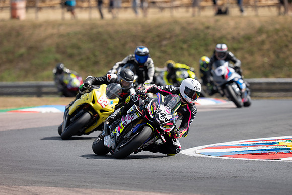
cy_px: 98
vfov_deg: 3.4
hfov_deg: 5.2
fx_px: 3245
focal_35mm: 400
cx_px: 146
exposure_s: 1/400
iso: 50
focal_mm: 400
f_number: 4.5
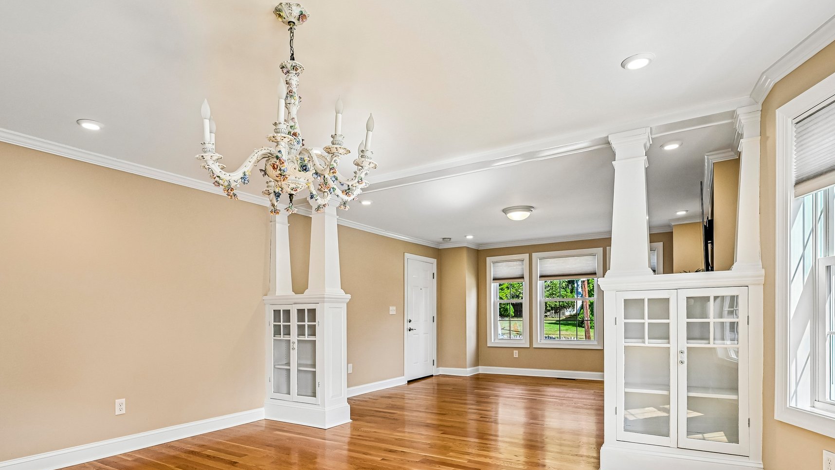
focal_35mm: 20
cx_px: 389
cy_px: 317
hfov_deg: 86.5
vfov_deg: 54.6
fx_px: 443
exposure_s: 1/100
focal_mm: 16
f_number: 8
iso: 400
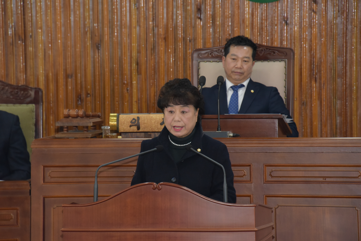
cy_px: 120
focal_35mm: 300
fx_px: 3009
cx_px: 180
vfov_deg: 4.6
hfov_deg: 6.9
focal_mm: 300
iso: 4500
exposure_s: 1/200
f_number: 8
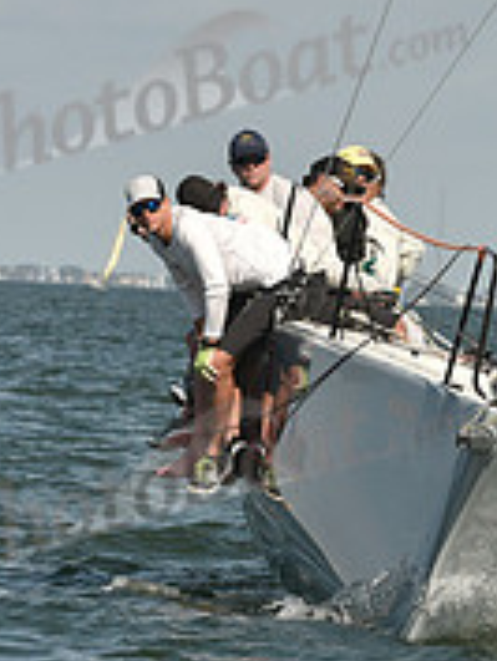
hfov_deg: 2.3
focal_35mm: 661
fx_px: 12639
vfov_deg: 3.0
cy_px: 230
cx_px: 665
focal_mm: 210
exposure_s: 1/1250
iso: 400
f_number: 9
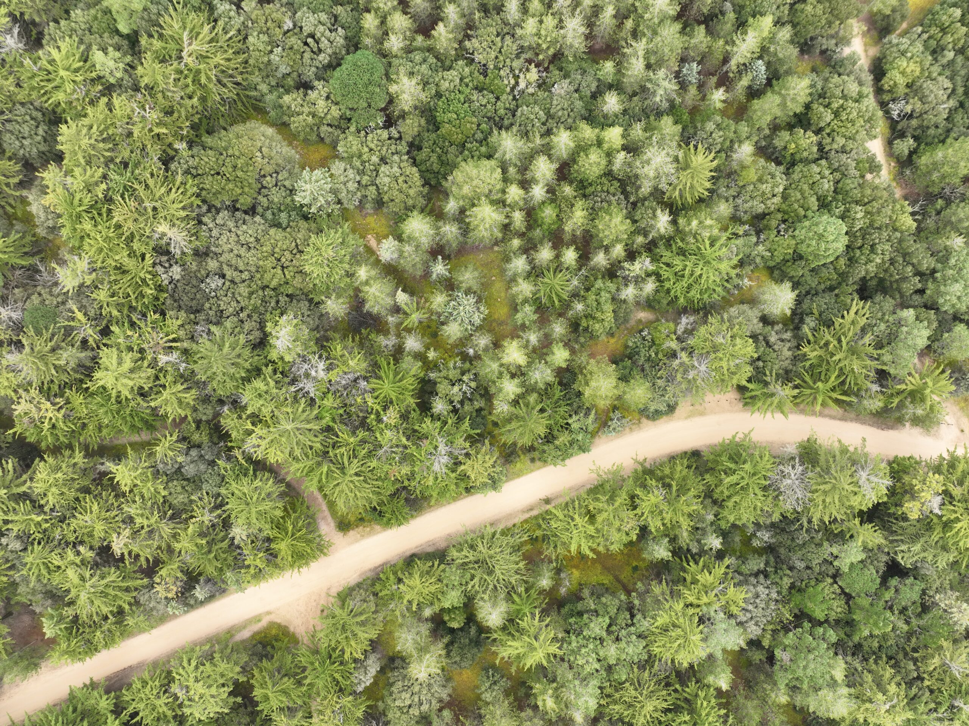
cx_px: 484
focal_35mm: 24
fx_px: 672
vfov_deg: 56.8
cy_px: 363
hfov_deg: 71.6
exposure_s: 1/120
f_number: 2.8
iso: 100
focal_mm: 12.29
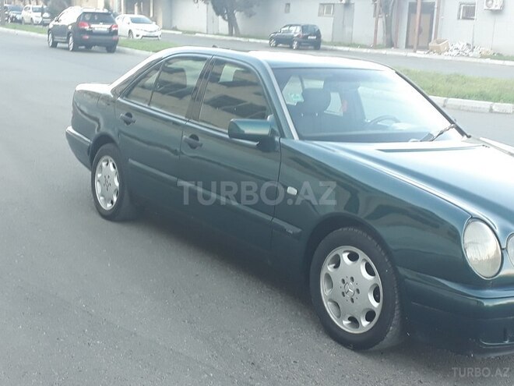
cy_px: 193
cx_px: 257
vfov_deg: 51.4
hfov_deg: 65.3
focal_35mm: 27
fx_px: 401
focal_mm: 3.6
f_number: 1.9
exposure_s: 1/100
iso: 64
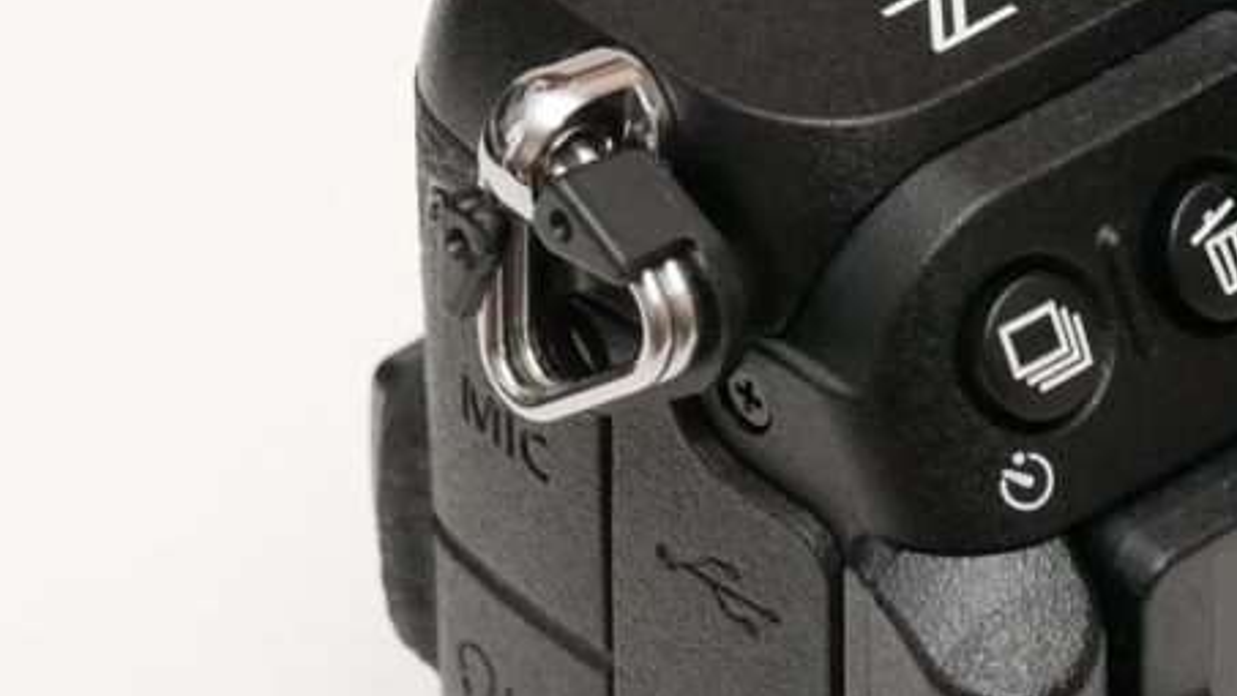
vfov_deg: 4.2
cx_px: 1005
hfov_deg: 7.5
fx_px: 9415
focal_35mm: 287
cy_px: -16
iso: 800
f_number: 5.6
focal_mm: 34
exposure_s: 1/60
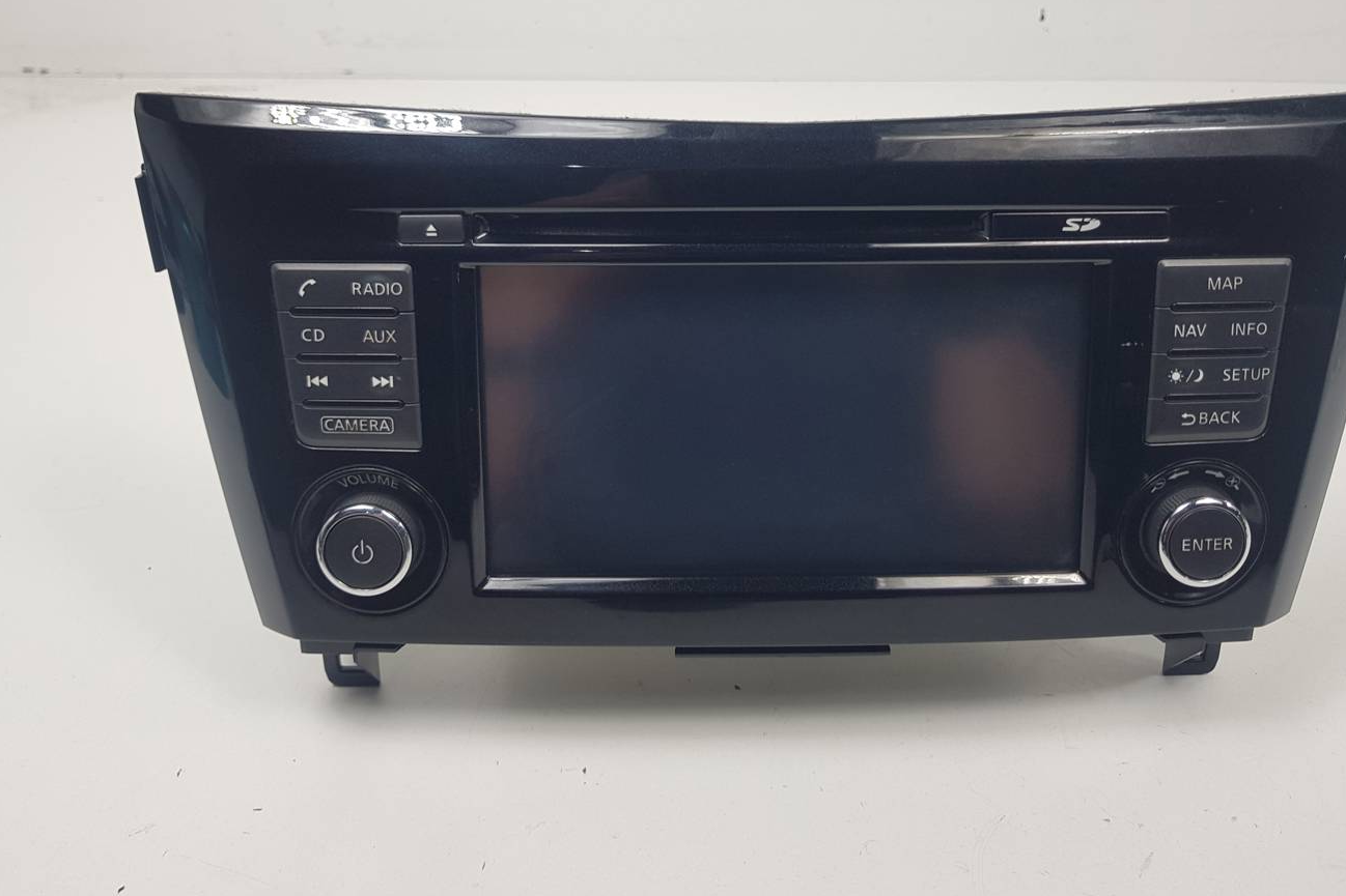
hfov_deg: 61.8
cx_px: 742
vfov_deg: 43.4
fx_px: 1121
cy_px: 355
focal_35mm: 30
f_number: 1.7
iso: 40
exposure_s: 1/282
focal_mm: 4.2
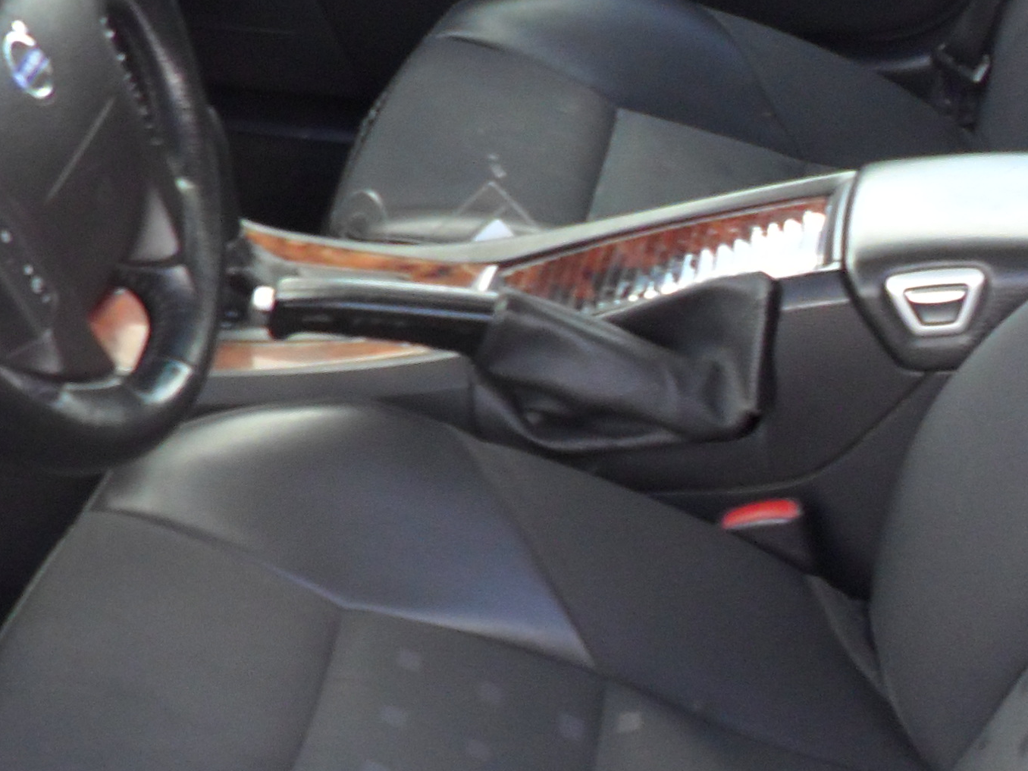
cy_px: 484
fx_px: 2554
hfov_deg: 22.5
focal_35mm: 86
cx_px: 260
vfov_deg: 17.1
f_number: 3.5
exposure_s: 1/45
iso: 80
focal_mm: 4.9
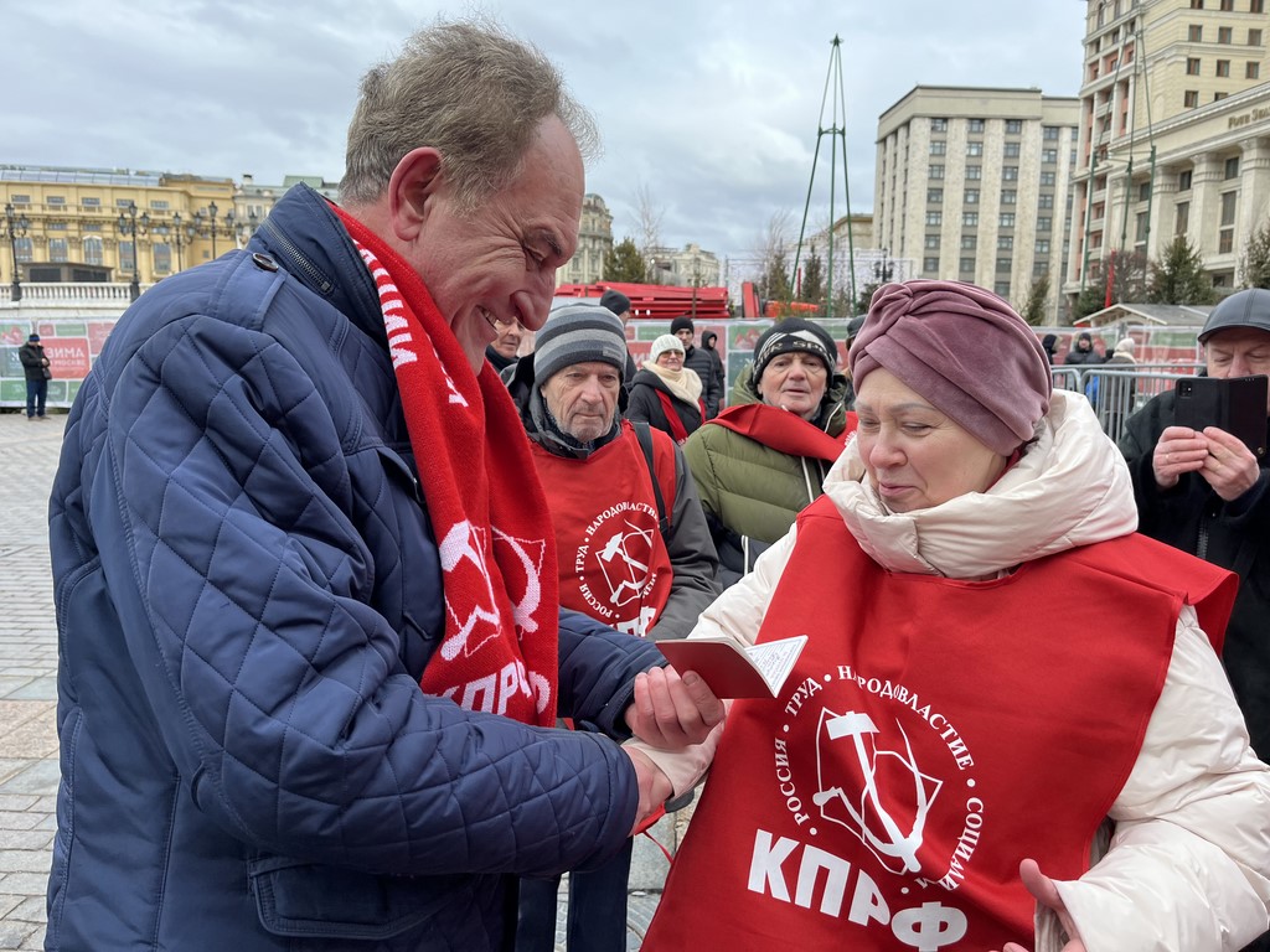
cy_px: 476
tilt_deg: -5.0
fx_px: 954
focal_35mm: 26
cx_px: 635
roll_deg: +0.0
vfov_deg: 53.1
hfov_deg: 67.3
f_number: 1.6
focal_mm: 5.1
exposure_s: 1/615
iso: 50
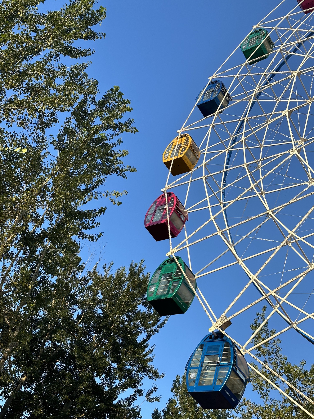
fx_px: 581
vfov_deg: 39.7
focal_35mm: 48
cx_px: 157
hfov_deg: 30.3
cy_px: 210
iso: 64
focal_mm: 6.86
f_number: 1.78
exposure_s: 1/1953
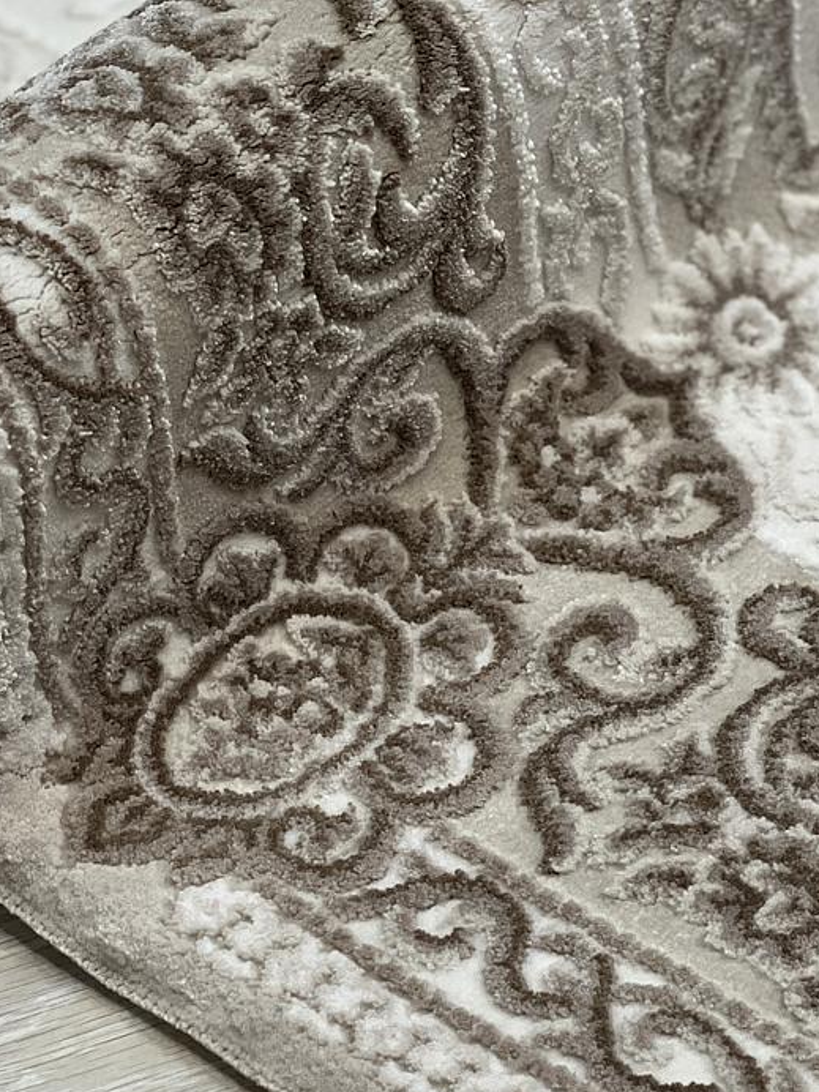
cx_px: 32
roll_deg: +3.9
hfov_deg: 8.3
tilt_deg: -41.0
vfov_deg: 11.1
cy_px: 478
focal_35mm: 178
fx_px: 5615
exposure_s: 1/100
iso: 160
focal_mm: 9
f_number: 2.8
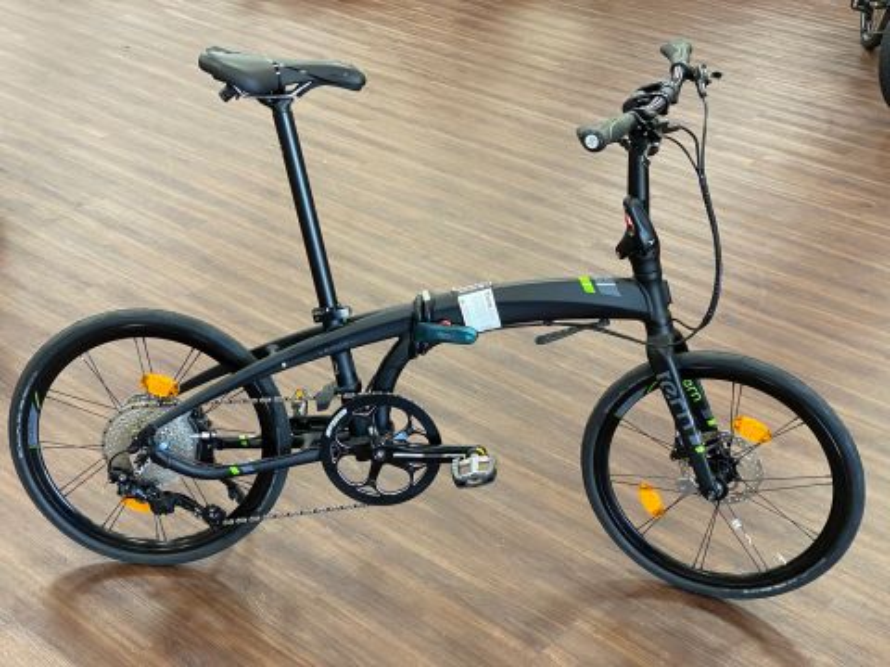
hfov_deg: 36.8
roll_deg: -3.9
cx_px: 445
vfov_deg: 28.0
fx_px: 1337
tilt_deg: -27.8
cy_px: 334
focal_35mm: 52
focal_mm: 6
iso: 160
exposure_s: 1/50
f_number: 2
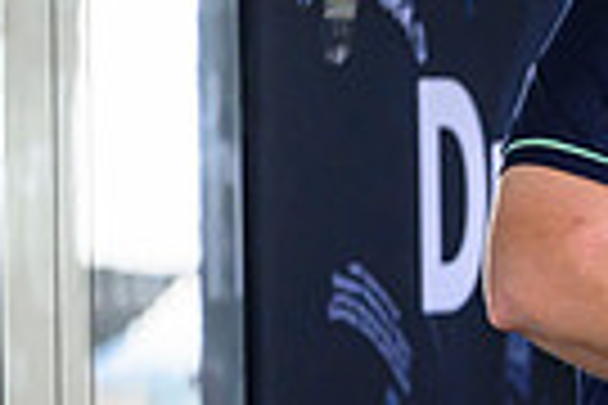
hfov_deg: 2.4
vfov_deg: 1.6
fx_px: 14506
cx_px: 1171
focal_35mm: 859
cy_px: 353
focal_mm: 200
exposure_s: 1/500
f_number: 2.8
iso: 2500
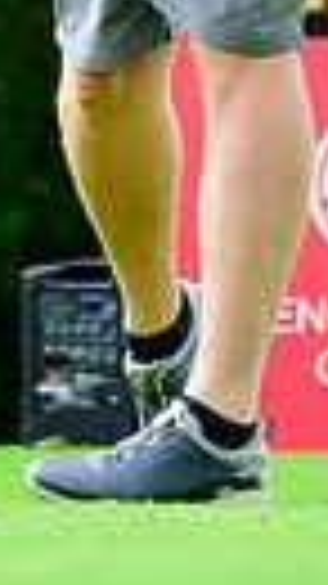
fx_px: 17974
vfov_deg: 1.9
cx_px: 0
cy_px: -396
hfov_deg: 1.0
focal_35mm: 1161
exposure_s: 1/2000
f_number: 5.3
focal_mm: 320
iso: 1600
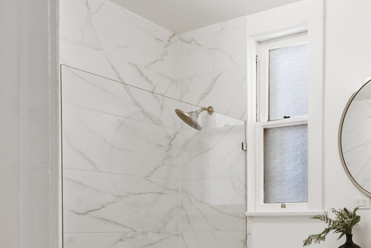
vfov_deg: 38.0
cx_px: 461
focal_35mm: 32
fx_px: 330
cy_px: 229
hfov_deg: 39.1
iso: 800
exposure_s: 1/15
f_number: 8
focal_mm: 8
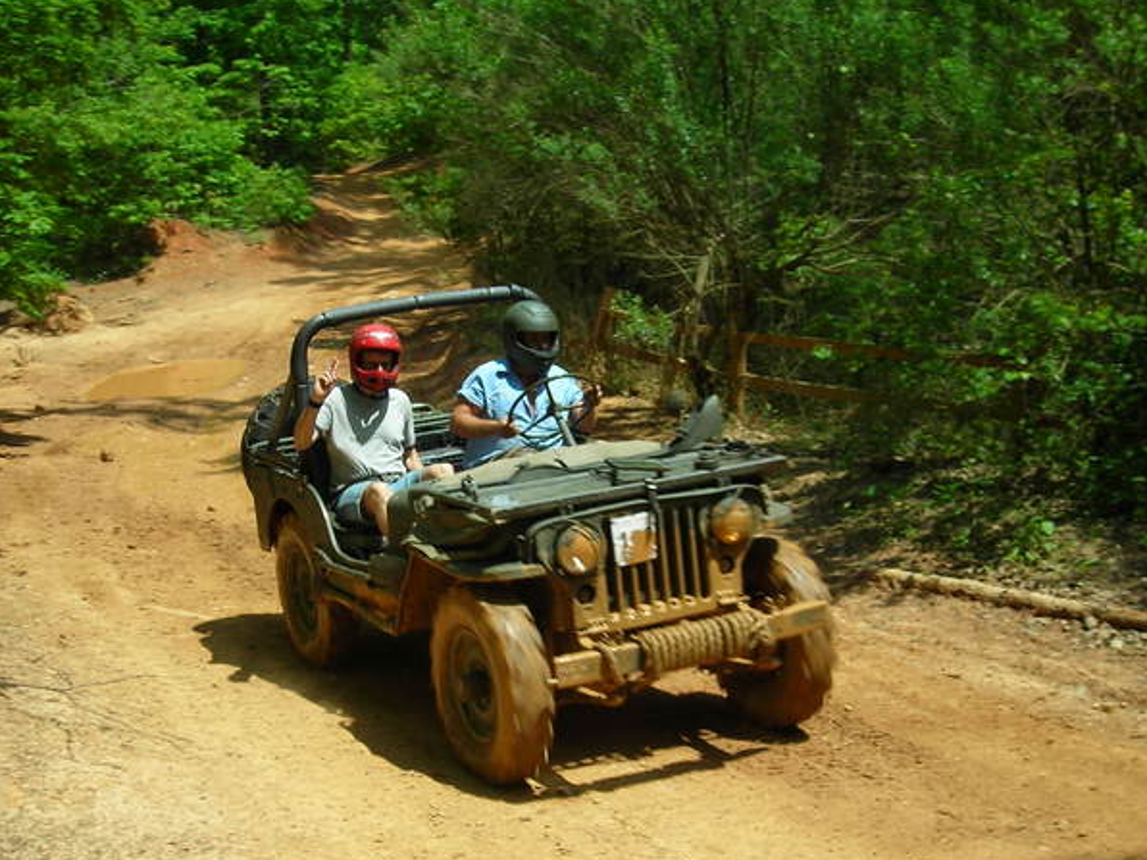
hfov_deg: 37.5
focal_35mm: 51
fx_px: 1690
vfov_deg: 28.5
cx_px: 522
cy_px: 521
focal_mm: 6.3
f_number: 6.4
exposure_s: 1/117
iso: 50
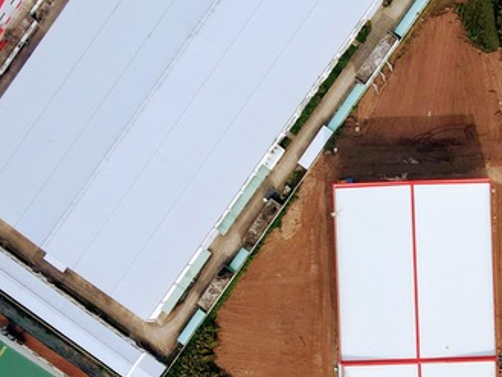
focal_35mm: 73
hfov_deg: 25.6
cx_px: 471
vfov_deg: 19.7
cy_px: 351
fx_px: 1059
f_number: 2.8
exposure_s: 1/725
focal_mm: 4.5
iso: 100
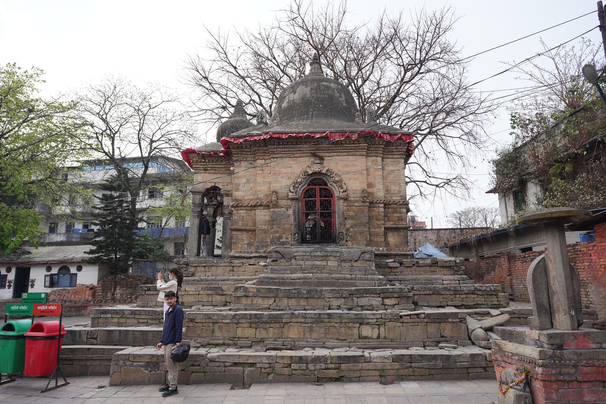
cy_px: 202
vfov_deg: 53.1
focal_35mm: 24
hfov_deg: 73.7
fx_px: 404
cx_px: 303
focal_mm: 24
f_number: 7.1
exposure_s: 1/125
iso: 100
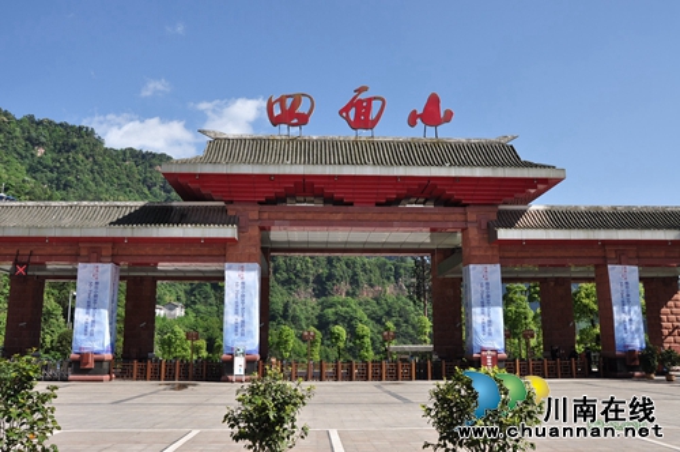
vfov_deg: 43.5
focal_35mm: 30
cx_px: 340
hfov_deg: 62.0
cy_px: 226
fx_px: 566
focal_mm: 20
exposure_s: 1/200
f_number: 11
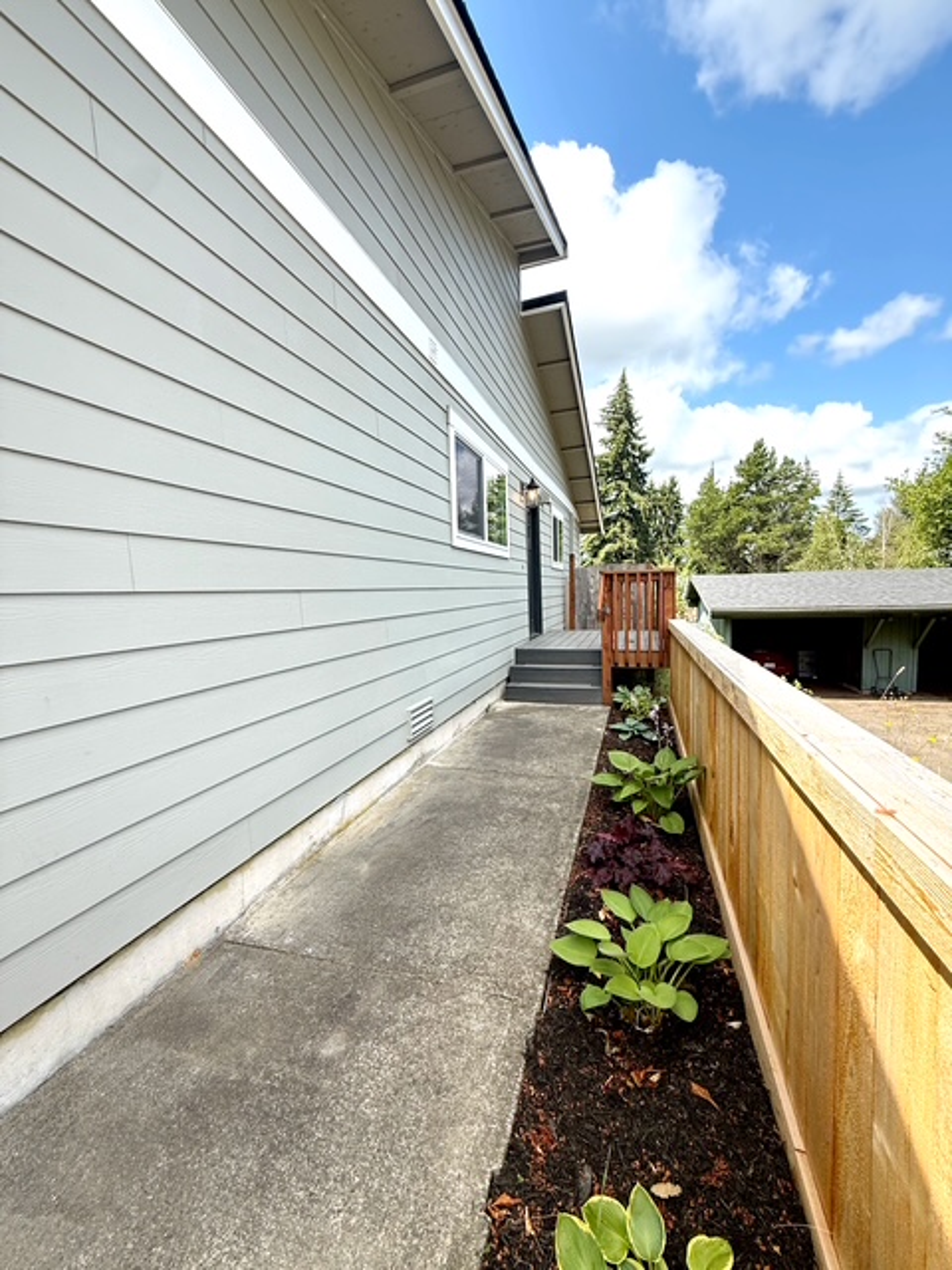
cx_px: 476
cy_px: 635
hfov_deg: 85.7
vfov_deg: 102.1
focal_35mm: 14
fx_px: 513
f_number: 2.2
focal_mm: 2.22
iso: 64
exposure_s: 1/760
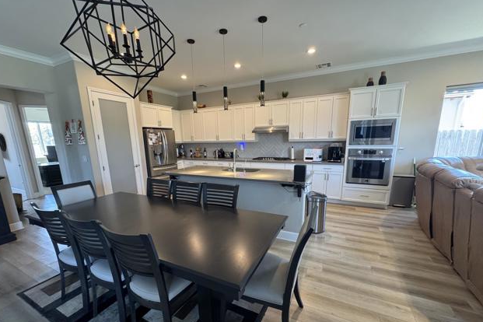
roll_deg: +1.9
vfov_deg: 77.0
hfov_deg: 100.4
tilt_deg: -12.3
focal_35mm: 15
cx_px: 240
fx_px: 201
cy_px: 182
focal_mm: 2.22
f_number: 2.2
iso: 250
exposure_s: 1/60
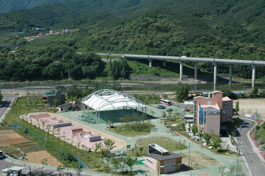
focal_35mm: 48
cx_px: 132
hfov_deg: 41.2
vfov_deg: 28.0
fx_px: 353
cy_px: 88
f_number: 10
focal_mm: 32
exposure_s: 1/400
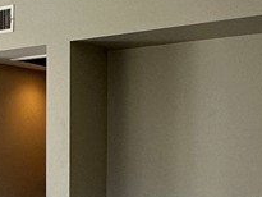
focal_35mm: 70
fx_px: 530
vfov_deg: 20.9
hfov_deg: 23.7
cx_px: -100
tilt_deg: -0.7
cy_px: 145
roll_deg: -0.1
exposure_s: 1/120
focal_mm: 2.22
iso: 125
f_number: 2.2
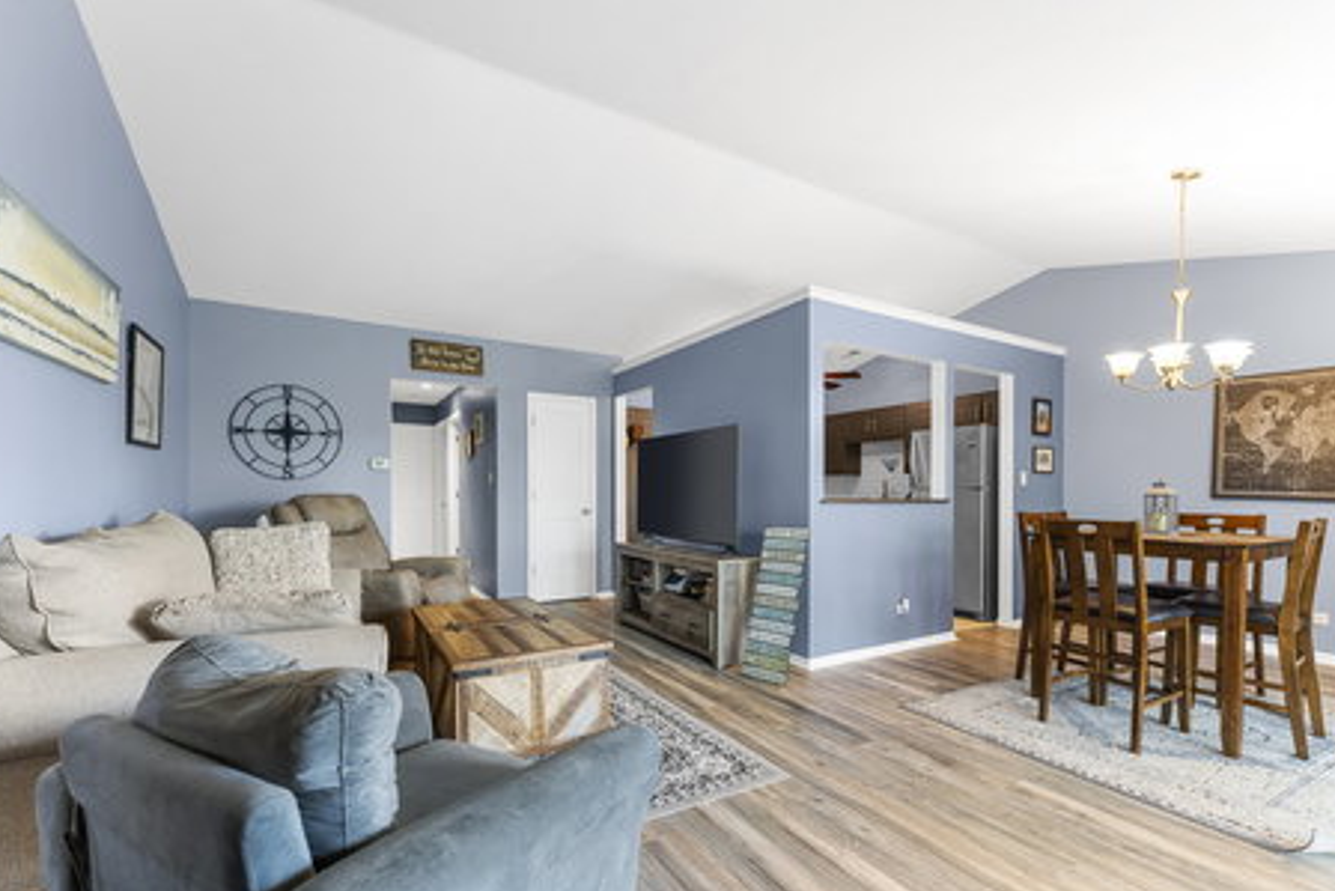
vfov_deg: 77.3
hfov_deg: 100.4
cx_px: 670
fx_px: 556
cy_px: 474
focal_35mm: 15
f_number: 7.1
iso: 100
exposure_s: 3.2
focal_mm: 14
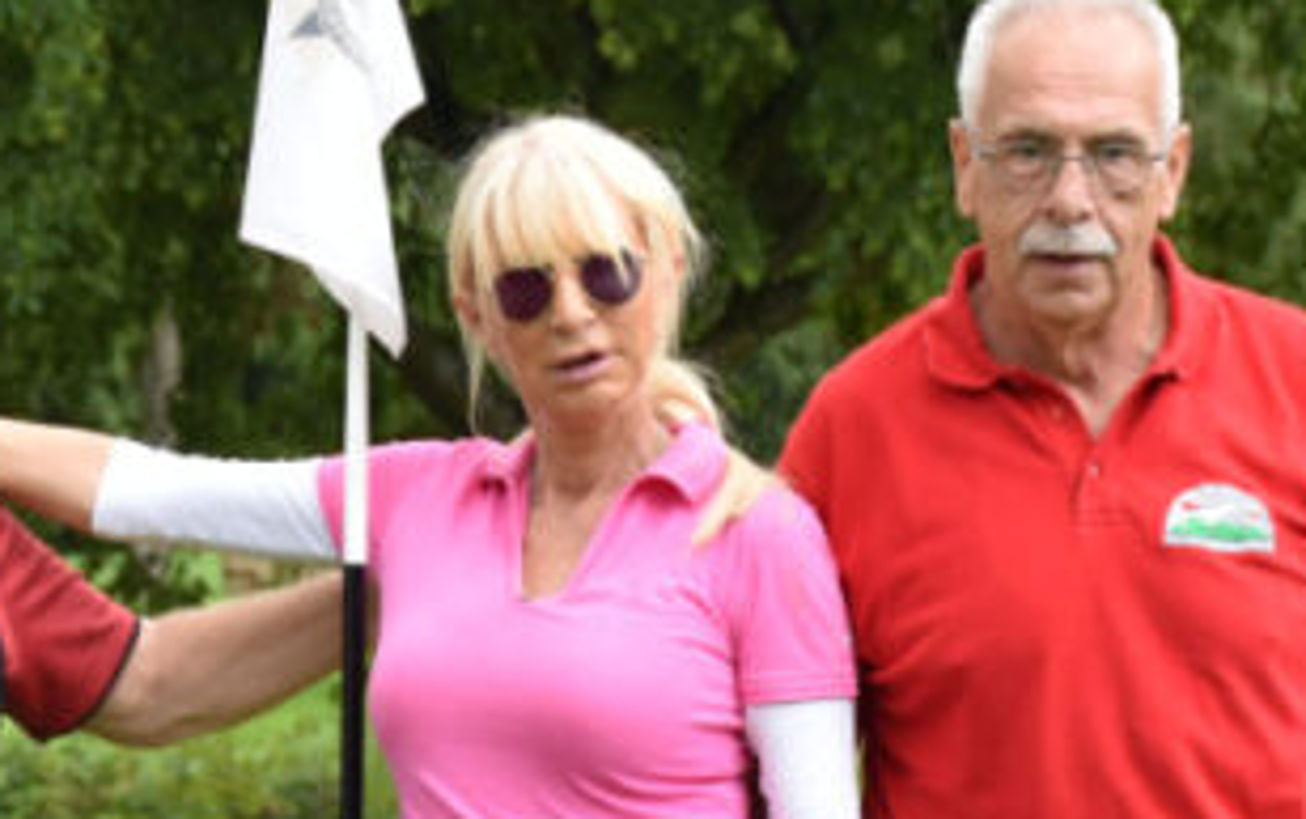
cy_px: 931
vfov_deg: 5.7
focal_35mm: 229
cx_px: 522
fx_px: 8146
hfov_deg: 9.2
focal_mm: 45
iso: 400
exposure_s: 1/160
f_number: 6.3
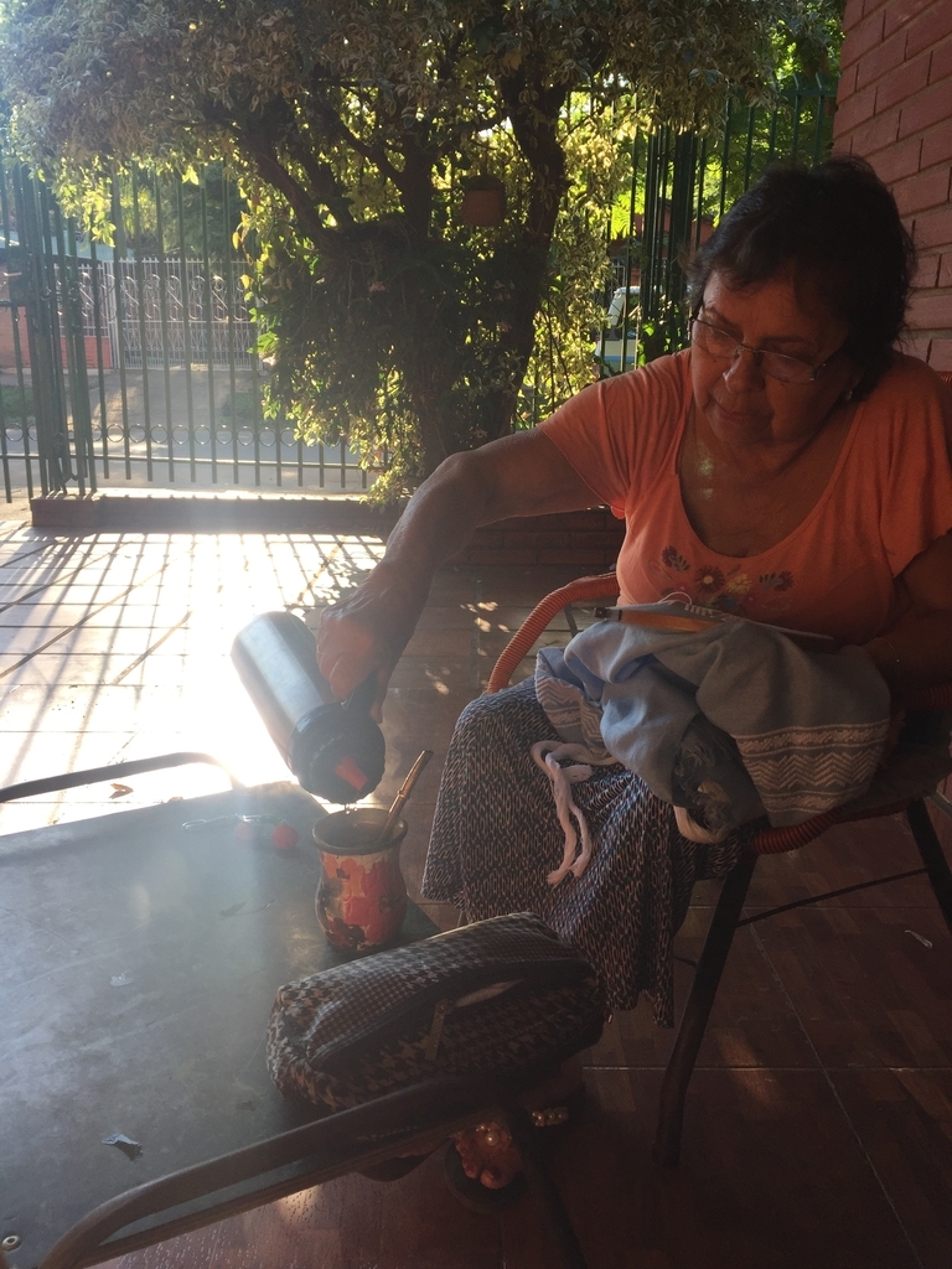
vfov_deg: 61.7
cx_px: 476
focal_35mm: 29
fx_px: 1063
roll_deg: -1.0
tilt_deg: -13.0
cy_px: 634
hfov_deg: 48.2
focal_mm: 4.15
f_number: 2.2
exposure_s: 1/460
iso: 32
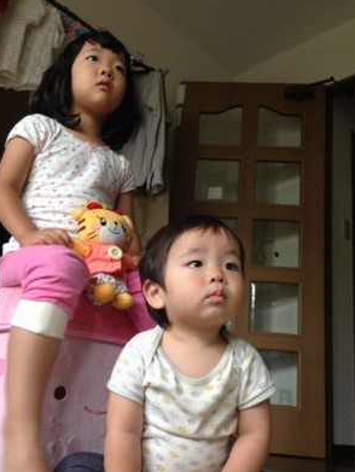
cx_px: 171
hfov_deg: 37.8
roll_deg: -5.7
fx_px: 519
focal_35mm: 38
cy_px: 268
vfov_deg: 48.8
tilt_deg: +18.3
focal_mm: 4.12
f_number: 2.4
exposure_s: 1/20
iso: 50
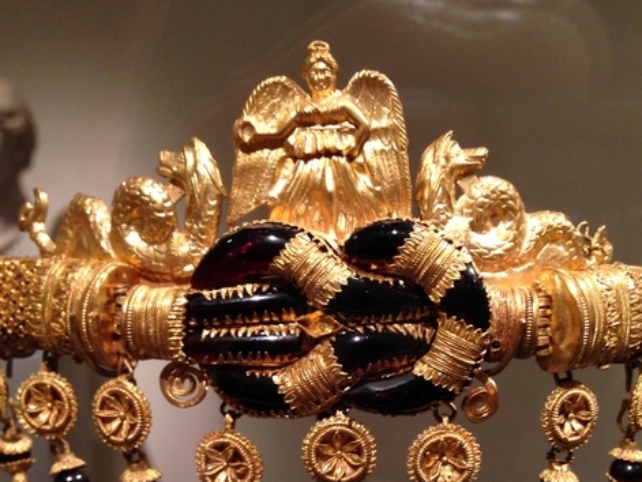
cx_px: 356
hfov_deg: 34.3
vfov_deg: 25.6
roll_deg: +1.3
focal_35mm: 56
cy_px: 400
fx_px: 1039
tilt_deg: -8.1
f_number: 2.4
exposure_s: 1/20
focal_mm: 4.12
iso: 125
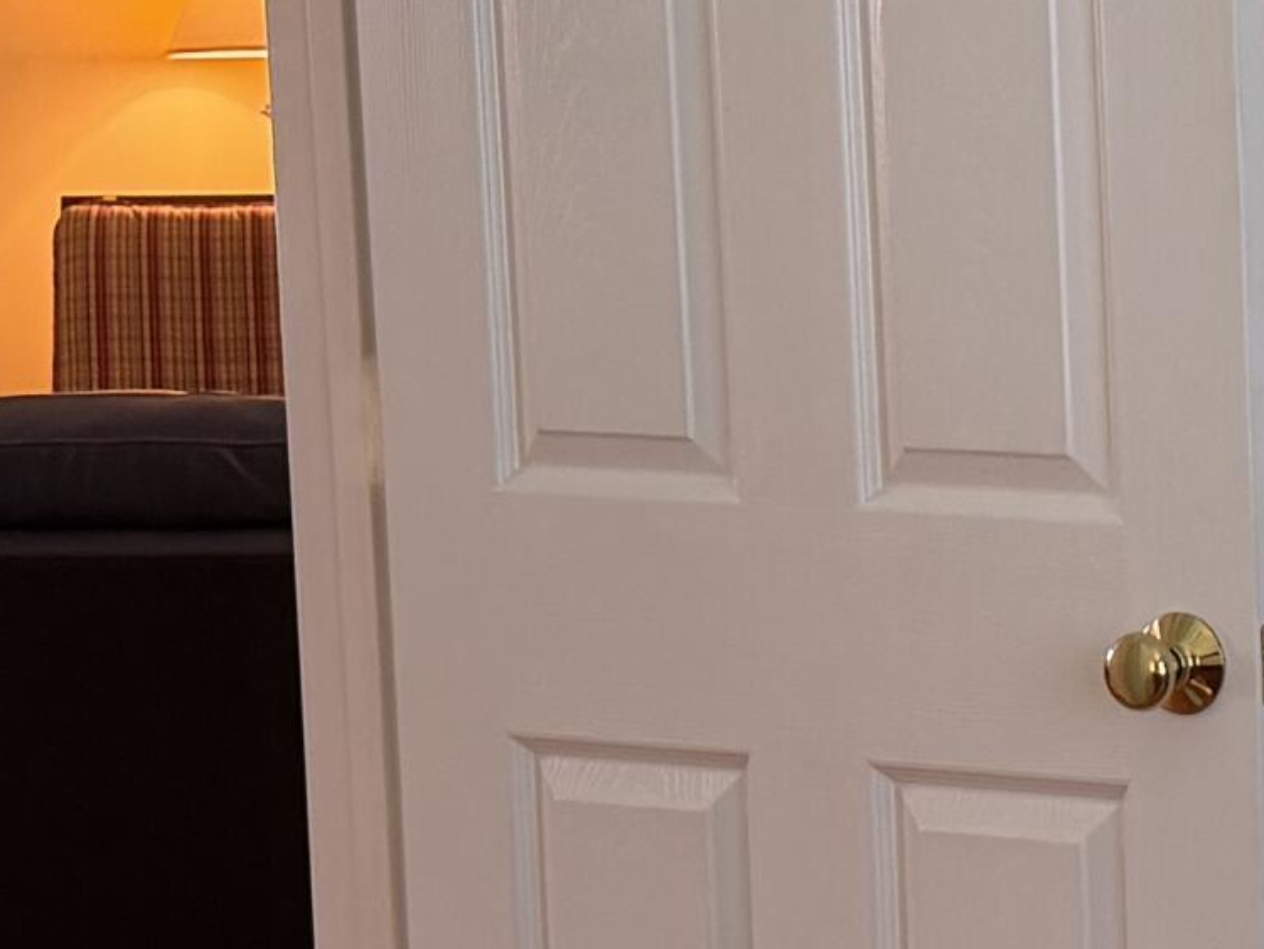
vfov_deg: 15.4
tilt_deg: -7.6
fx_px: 3507
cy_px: 566
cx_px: 2186
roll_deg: +0.4
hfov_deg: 17.2
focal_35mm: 96
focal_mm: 6.76
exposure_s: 1/60
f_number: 1.78
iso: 125
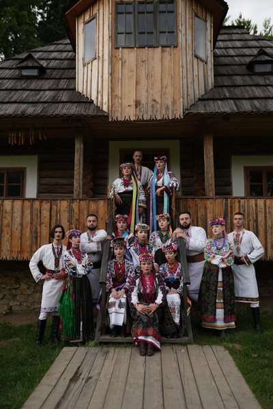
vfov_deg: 54.4
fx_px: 398
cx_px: 136
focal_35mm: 35
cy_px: 204
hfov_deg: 37.9
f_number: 1.8
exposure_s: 1/200
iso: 320
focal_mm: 35
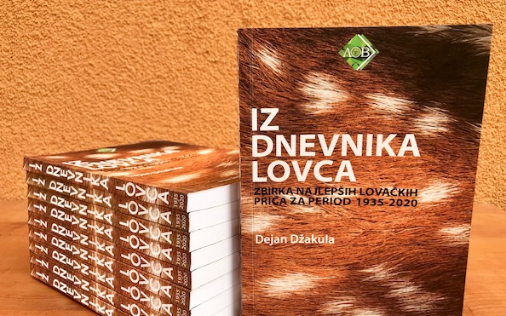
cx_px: 254
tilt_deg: -12.1
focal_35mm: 30
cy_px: 179
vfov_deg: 41.7
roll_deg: -0.1
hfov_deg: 62.9
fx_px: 414
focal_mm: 3.99
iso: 20
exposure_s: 1/108
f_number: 1.8
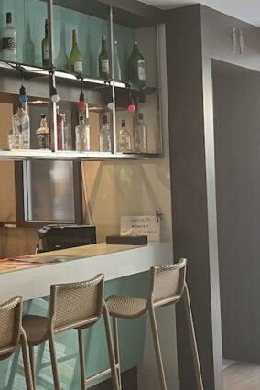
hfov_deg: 19.6
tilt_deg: +0.8
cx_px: -58
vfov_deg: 30.9
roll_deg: +1.9
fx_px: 704
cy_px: 164
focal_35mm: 65
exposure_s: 1/50
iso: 100
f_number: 1.6
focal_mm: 5.1
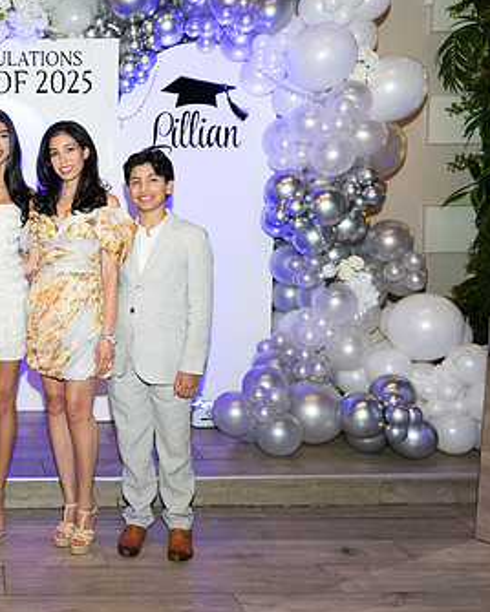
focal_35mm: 39
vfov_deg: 46.8
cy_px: 286
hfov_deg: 34.4
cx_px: -13
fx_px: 707
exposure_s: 1/80
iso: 1000
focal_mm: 24
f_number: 5.6
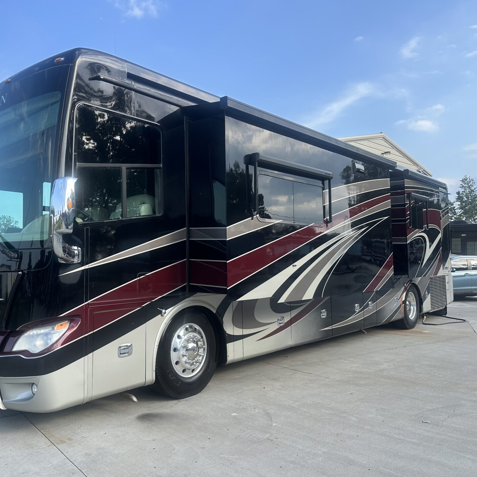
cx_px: 184
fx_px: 452
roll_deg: -0.9
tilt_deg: +2.2
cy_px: 242
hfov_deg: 55.1
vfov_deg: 55.6
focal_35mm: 29
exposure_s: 1/1433
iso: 80
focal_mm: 6.86
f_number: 1.78
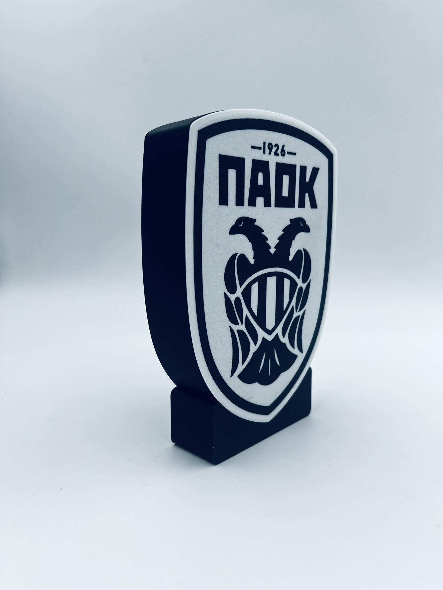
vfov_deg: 67.3
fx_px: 444
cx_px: 222
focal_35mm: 26
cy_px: 295
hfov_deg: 53.1
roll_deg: -1.1
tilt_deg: -8.7
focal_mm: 5.7
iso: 50
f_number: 1.5
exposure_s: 1/539
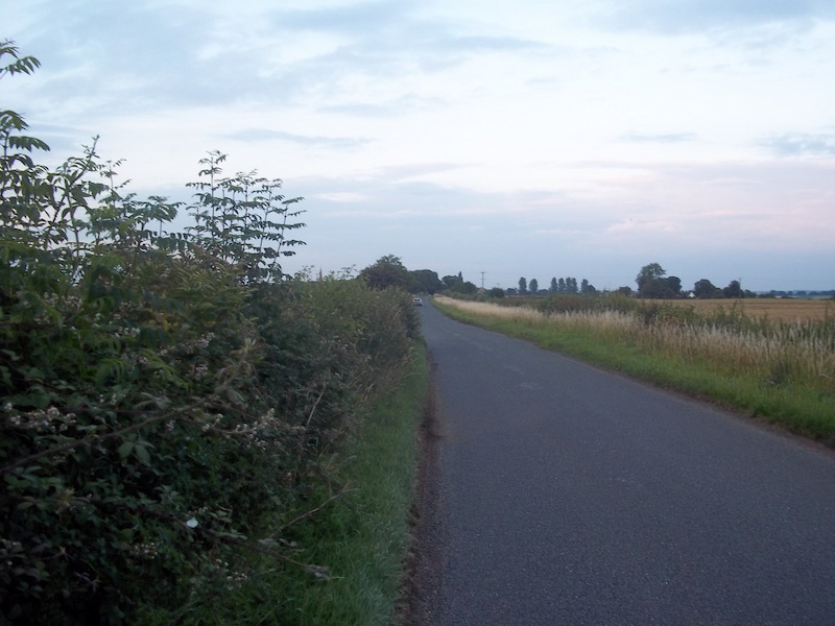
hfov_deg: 51.4
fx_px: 868
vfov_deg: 39.7
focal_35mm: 36
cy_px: 313
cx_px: 418
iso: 80
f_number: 3.1
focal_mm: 6.5
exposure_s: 1/60
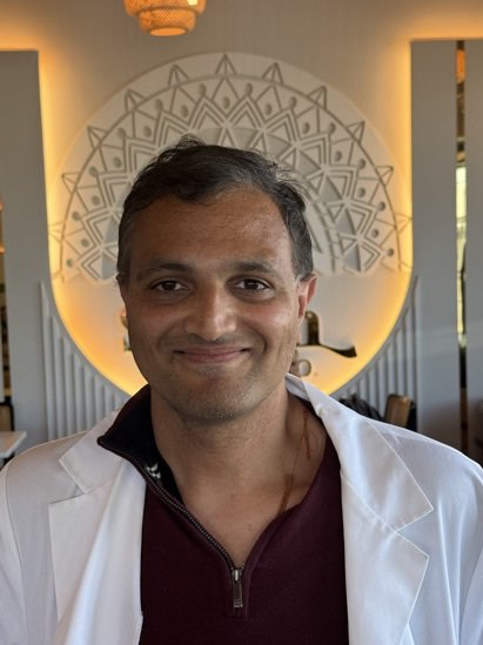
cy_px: 354
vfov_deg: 34.3
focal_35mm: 56
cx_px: 244
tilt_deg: -4.7
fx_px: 1043
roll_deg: +1.4
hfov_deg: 26.1
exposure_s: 1/199
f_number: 1.78
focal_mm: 6.76
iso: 125
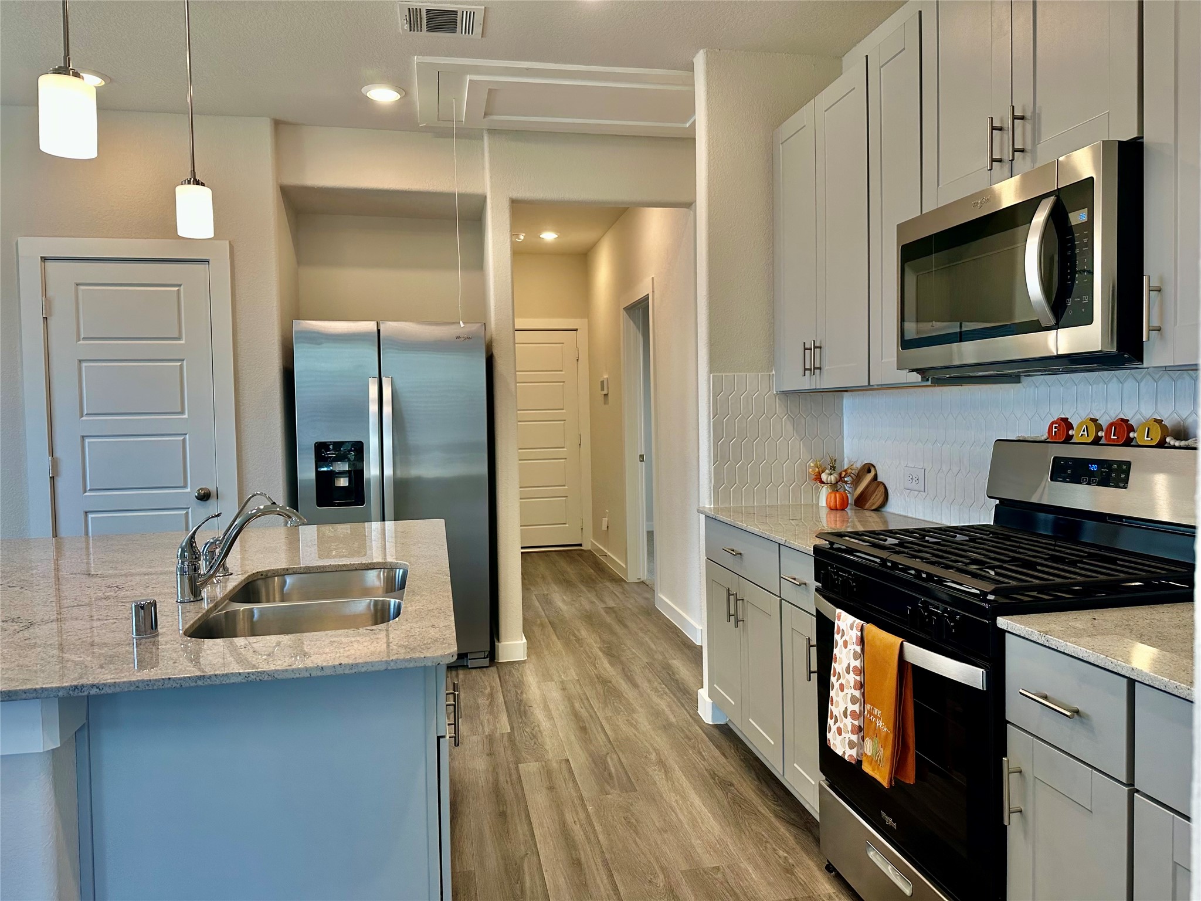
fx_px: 833
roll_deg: +0.8
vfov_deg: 56.8
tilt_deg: -2.6
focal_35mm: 24
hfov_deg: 71.6
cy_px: 450
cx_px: 600
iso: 125
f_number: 1.78
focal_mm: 6.86
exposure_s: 1/120
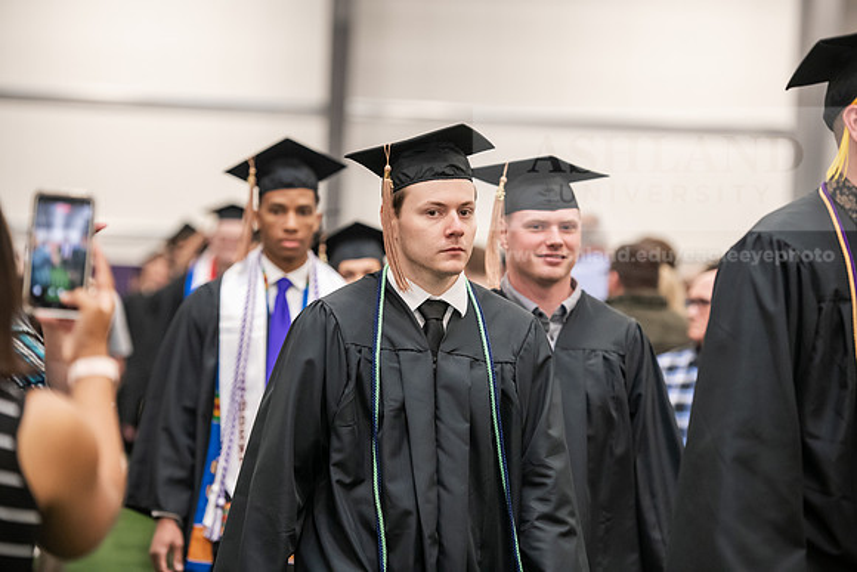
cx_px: 428
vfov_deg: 10.2
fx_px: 3214
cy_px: 286
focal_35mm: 135
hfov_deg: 15.2
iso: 2500
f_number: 3.2
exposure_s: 1/200
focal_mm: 135
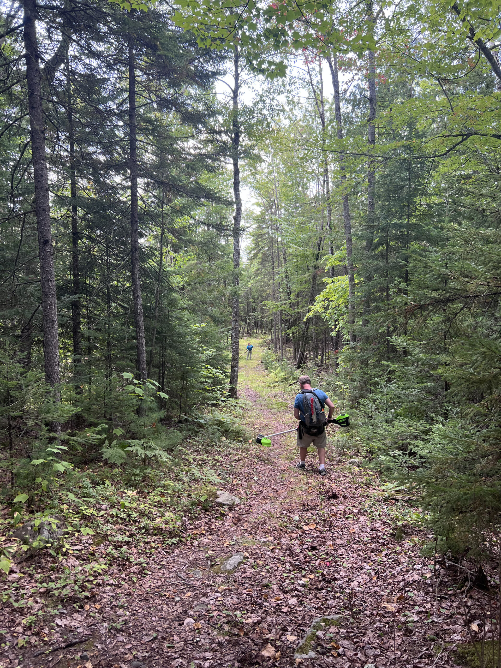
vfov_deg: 67.3
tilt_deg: -4.8
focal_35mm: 26
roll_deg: +0.8
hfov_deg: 53.1
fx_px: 502
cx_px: 250
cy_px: 334
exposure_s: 1/160
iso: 64
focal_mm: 5.7
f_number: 1.5
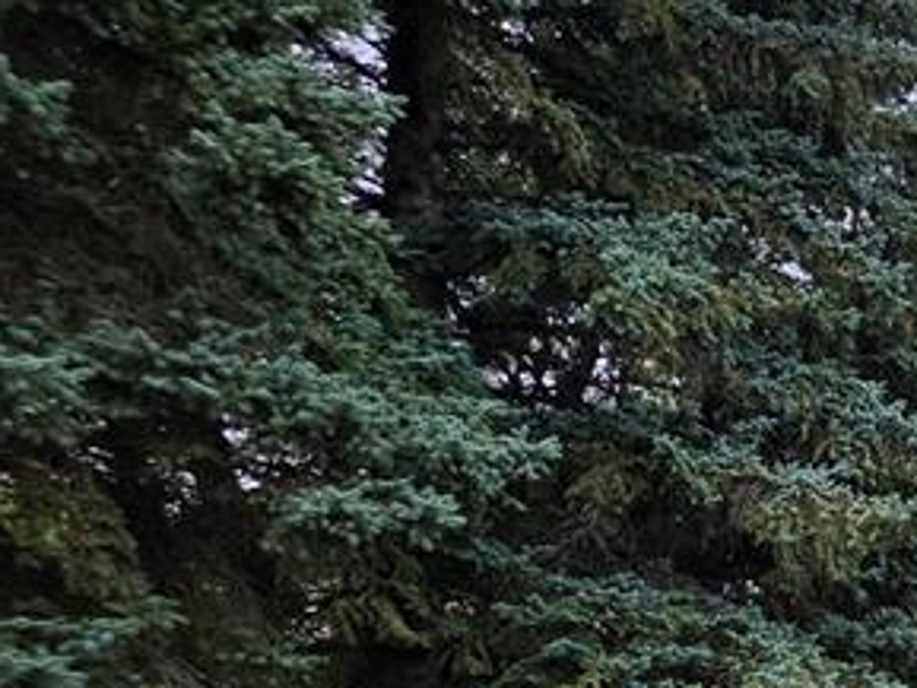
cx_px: 1460
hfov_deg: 26.1
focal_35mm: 46
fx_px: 1219
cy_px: 732
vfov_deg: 28.9
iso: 25
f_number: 1.9
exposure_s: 1/120
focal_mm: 2.2
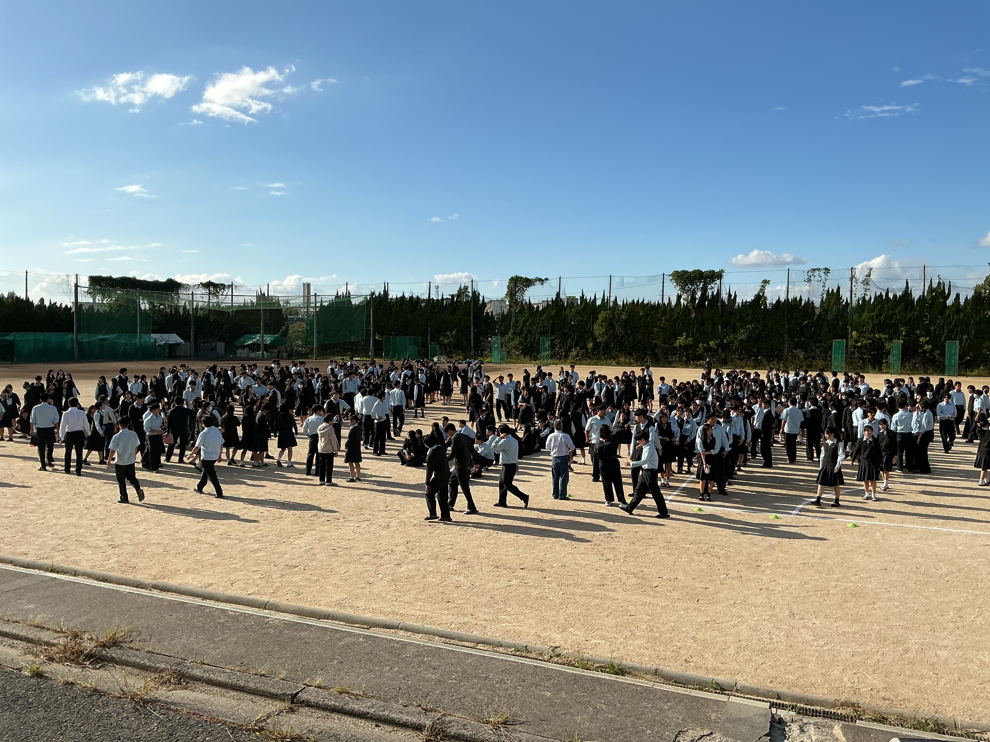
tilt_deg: -1.6
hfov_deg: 61.7
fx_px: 829
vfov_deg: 48.2
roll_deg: -0.2
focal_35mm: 29
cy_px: 371
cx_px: 495
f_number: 1.8
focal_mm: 3
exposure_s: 1/2801
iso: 25
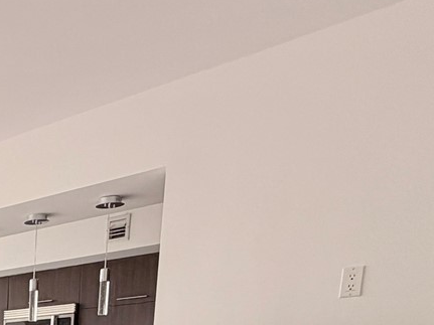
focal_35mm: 52
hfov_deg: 28.2
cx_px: -170
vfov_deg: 22.2
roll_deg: +1.4
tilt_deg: -11.5
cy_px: 510
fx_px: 652
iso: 50
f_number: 2.2
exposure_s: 1/162
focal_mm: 2.22
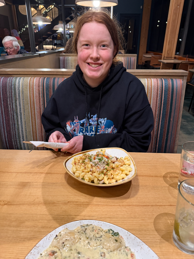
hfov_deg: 56.8
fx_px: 179
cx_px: 97
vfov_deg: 71.6
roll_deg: -1.4
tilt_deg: -23.6
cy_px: 130
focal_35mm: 24
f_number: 1.78
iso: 500
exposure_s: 1/60
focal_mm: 6.76
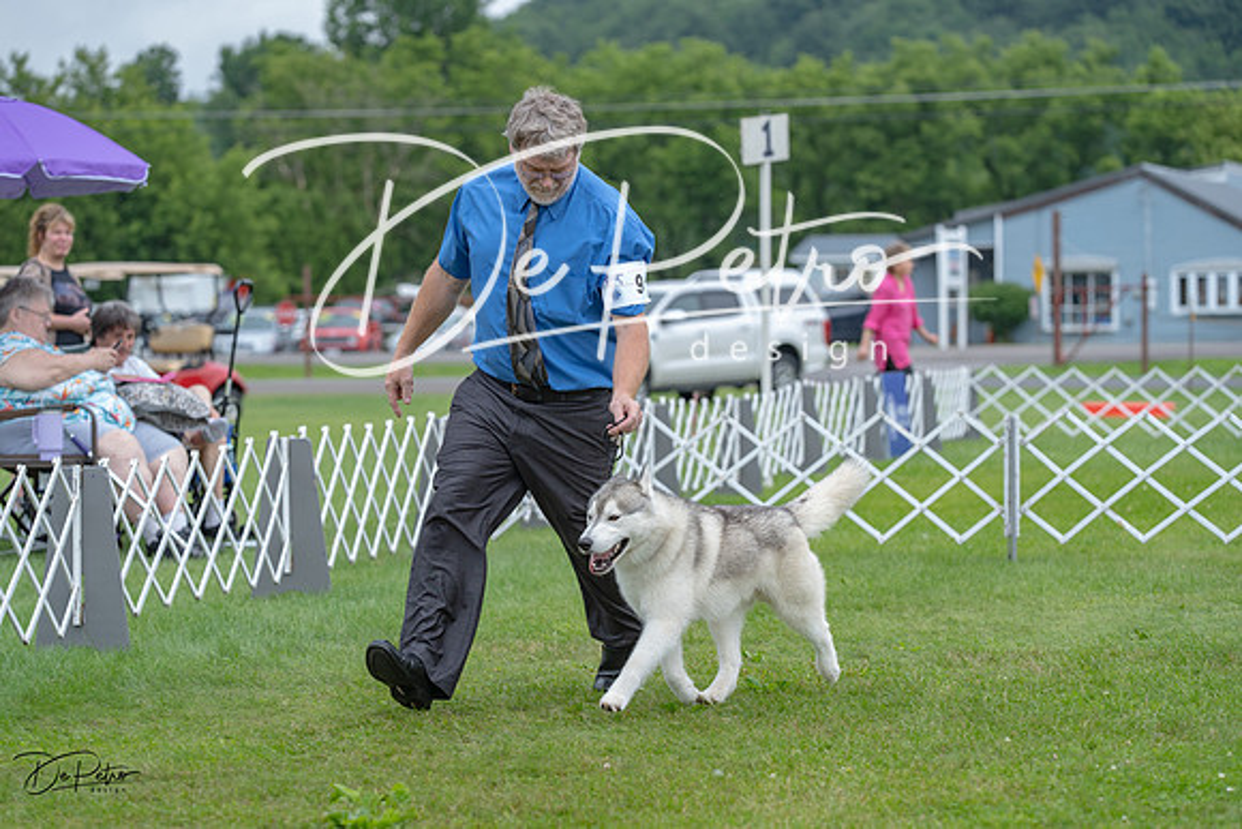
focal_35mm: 126
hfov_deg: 16.3
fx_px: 4348
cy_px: 414
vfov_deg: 10.9
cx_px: 621
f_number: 4.5
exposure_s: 1/1000
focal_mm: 126
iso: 400
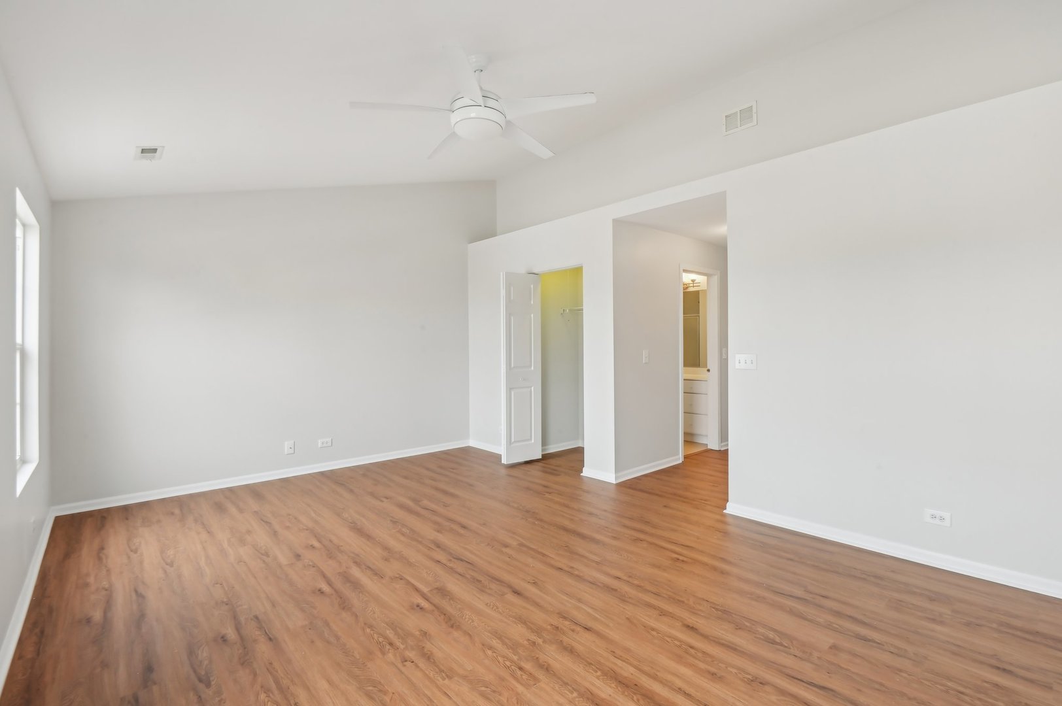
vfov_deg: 73.7
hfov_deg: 96.8
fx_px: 472
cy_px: 353
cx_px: 531
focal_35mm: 16
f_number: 13
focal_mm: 16
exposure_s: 1/13
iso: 400
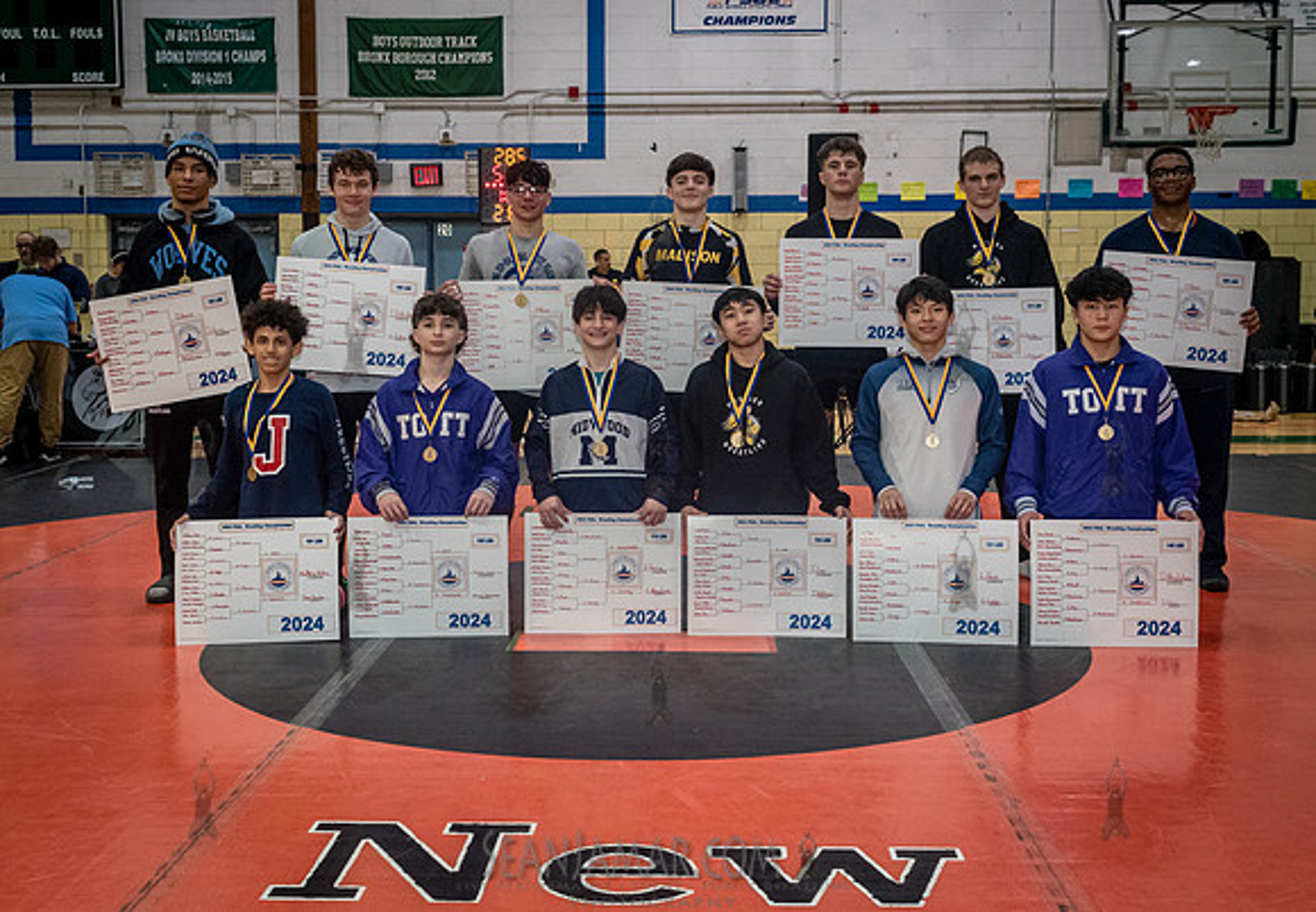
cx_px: 653
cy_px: 416
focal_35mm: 41
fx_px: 1519
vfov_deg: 33.4
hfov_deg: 46.8
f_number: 5.6
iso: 4000
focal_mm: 35
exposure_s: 1/200
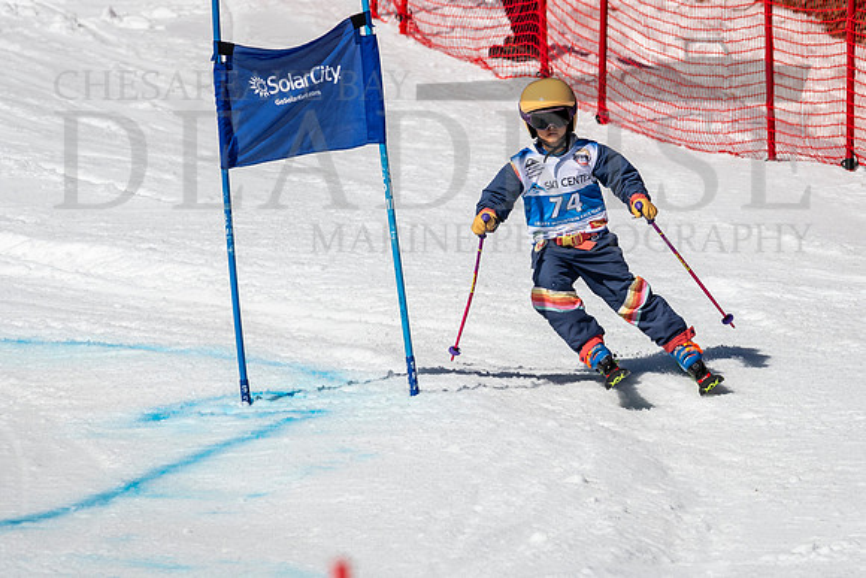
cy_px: 311
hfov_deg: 2.4
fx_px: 20790
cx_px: 540
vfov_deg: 1.6
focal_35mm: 864
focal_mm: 400
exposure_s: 1/2000
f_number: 8
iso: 200
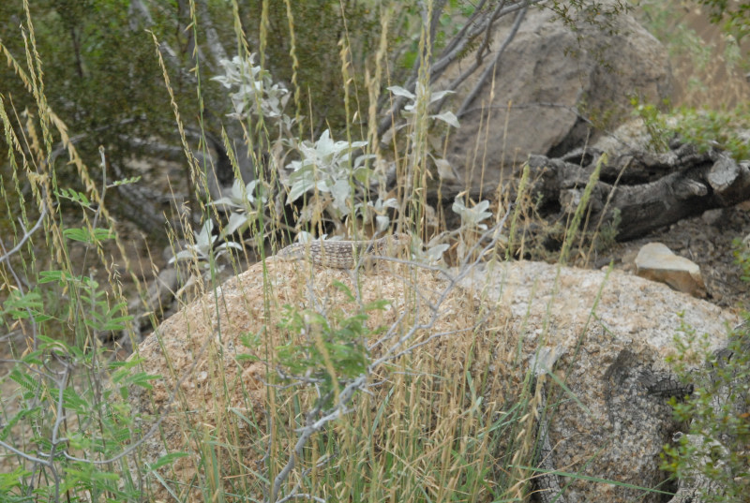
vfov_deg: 12.2
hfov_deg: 18.1
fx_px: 2349
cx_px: 375
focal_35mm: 112
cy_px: 252
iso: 1600
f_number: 10
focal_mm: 75
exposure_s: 1/1000
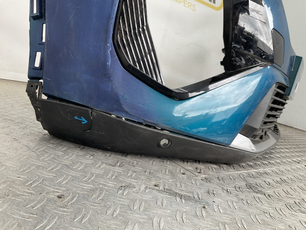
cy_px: 115
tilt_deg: -9.1
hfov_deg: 61.7
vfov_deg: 48.2
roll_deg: -13.7
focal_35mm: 29
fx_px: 256
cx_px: 153
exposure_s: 1/100
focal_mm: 3
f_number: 1.8
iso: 16
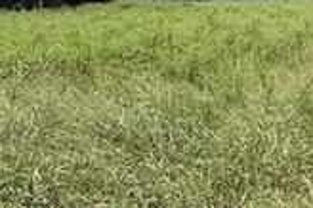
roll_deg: +1.1
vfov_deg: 16.3
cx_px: 218
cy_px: -43
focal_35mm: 80
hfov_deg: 25.2
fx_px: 695
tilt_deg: +2.4
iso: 64
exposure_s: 1/1167
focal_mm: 2.22
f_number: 2.2
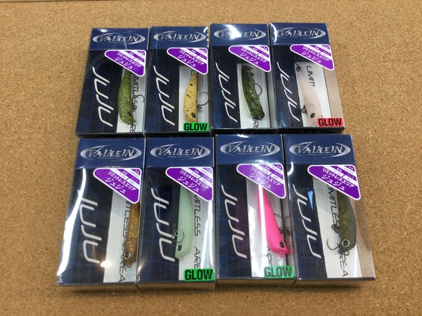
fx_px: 378
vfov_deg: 45.4
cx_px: 211
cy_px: 158
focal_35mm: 31
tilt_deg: -65.3
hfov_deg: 58.4
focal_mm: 3.3
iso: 25
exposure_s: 1/30
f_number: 2.4
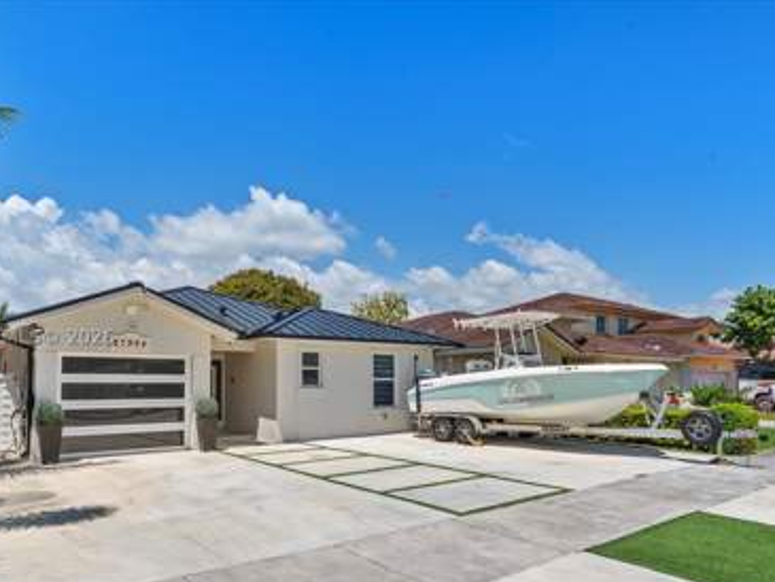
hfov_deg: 71.4
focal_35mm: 24
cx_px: 350
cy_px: 335
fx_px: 538
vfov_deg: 56.6
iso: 100
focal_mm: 19
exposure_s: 1/250
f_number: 10
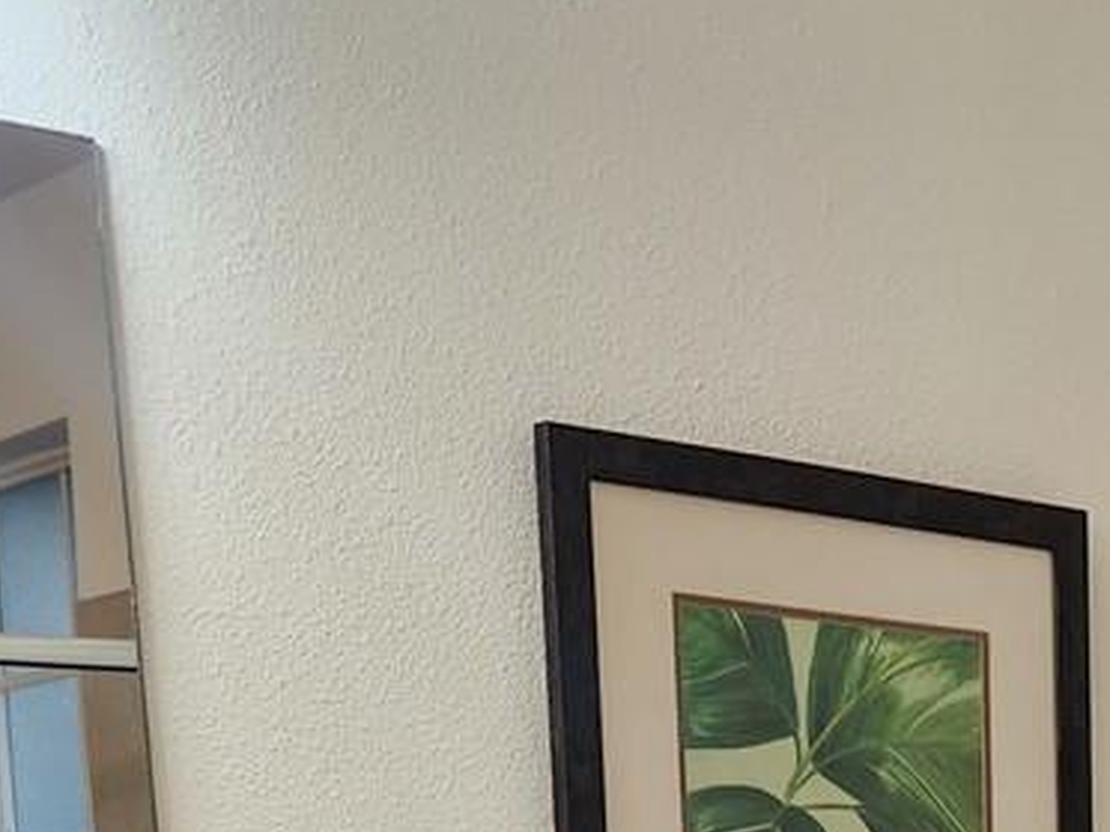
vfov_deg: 13.0
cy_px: 1658
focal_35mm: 99
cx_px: 1223
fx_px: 3175
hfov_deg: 19.0
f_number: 1.8
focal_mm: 5.4
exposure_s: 1/120
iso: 125
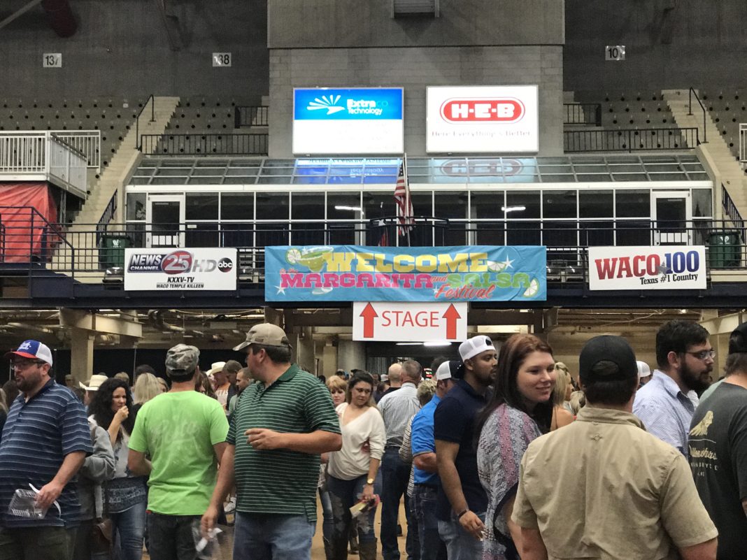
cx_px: 374
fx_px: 1230
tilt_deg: +6.0
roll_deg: -0.3
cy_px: 280
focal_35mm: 57
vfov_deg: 25.7
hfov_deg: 33.8
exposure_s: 1/60
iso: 400
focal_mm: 6.6
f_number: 2.8
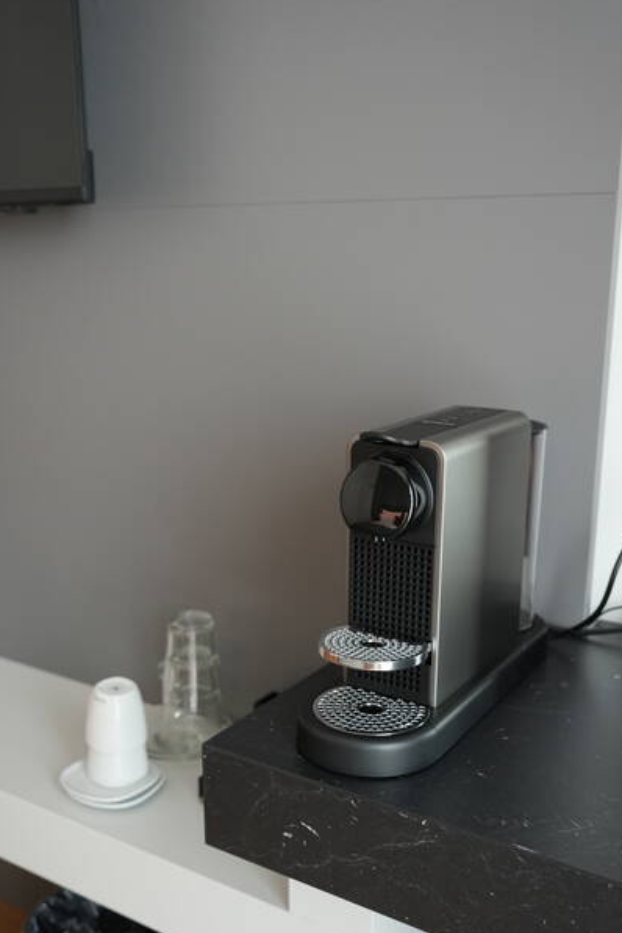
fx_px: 959
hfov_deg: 35.9
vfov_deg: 51.8
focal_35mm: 37
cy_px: 517
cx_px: 305
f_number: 4
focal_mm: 32
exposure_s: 1/160
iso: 2500
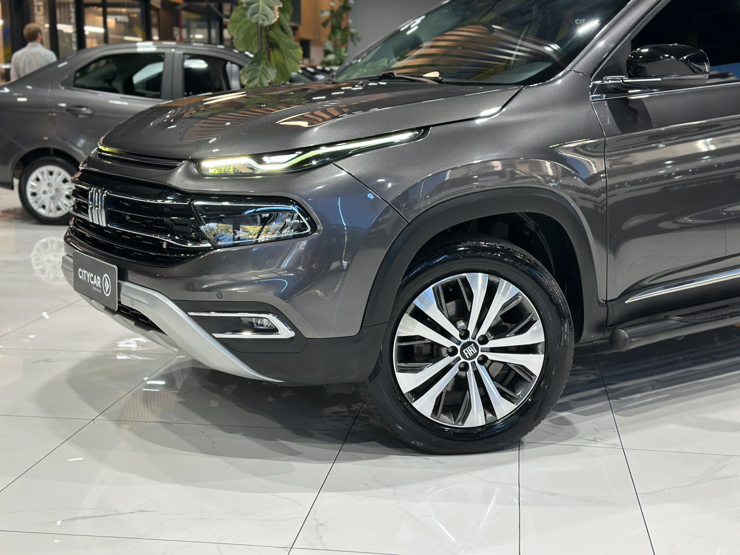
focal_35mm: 48
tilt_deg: -10.5
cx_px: 370
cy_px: 278
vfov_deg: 30.3
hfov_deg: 39.7
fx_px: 1026
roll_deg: +0.4
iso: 125
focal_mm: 6.86
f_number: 1.78
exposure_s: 1/60
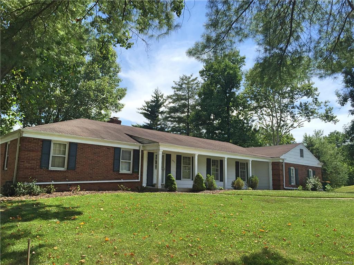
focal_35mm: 29
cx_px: 177
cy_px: 132
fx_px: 297
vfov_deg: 48.2
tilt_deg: +10.8
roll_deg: -1.9
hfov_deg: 61.7
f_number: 2.2
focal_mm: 4.15
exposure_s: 1/1883
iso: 32
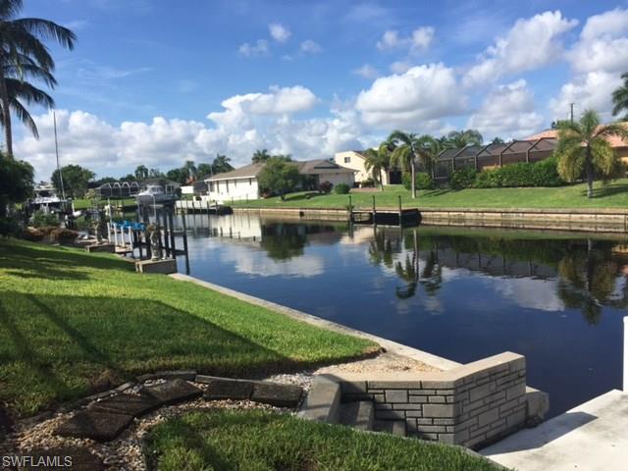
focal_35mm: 29
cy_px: 236
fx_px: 526
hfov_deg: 61.7
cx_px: 314
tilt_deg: -5.0
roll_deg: +2.2
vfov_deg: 48.2
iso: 32
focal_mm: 4.15
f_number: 2.2
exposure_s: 1/2083
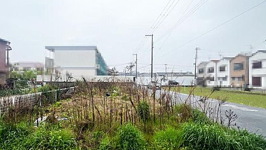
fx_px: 141
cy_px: 77
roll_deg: -0.7
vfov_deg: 55.9
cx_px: 110
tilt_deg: +3.2
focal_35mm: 20
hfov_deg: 85.8
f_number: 1.8
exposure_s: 1/513
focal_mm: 1.57
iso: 32
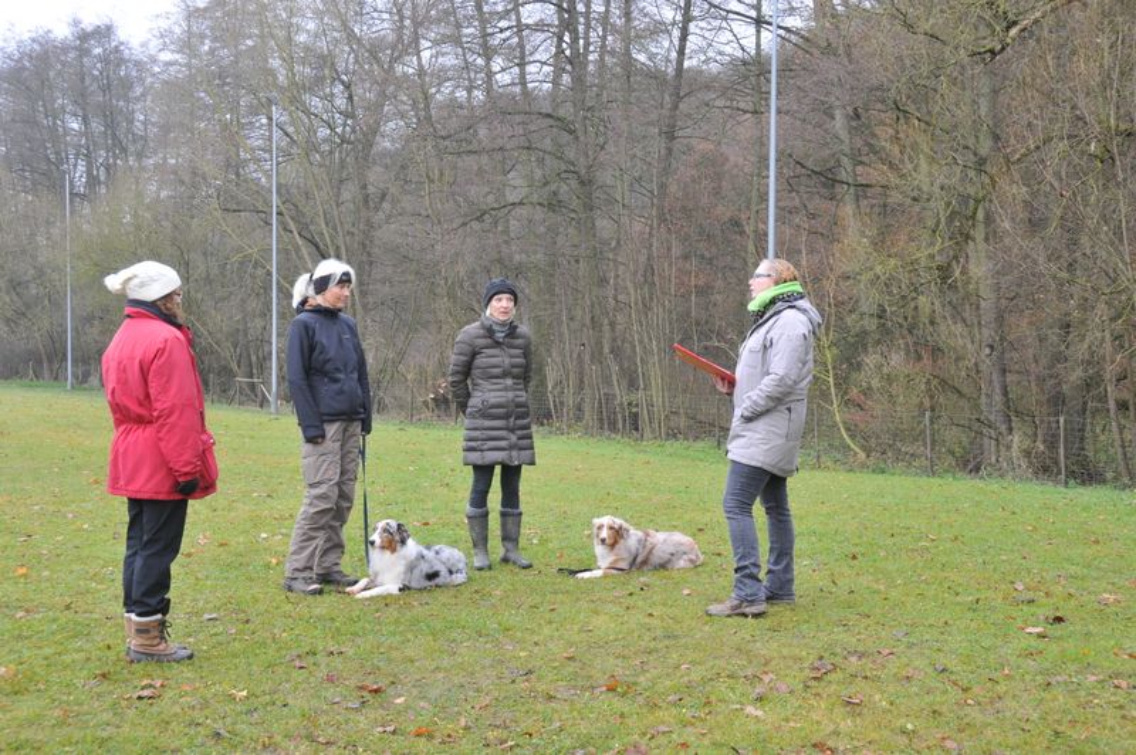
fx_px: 1466
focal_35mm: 46
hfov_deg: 42.4
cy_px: 378
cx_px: 568
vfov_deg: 28.9
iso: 400
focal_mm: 31
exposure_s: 1/50
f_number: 7.1
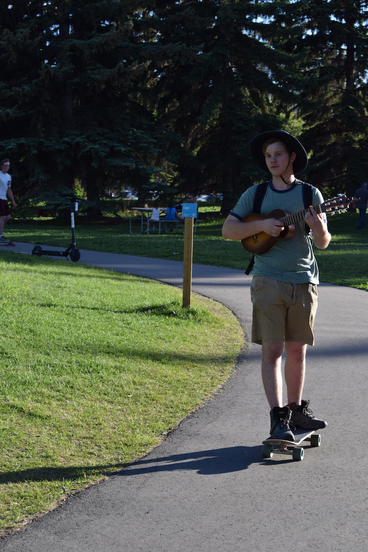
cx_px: 184
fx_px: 1265
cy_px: 276
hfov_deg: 16.5
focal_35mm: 82
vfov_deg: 24.6
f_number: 9
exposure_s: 1/320
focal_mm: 55
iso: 200
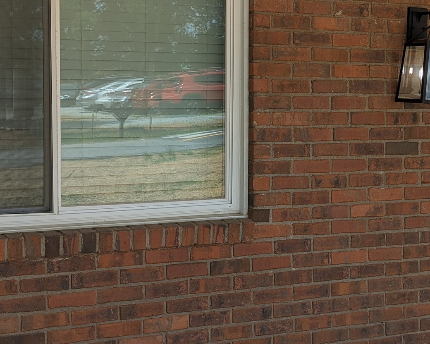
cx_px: 274
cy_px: 145
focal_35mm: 69
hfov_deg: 27.4
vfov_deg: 22.1
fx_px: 878
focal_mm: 6.81
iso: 39
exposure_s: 1/612
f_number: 1.85
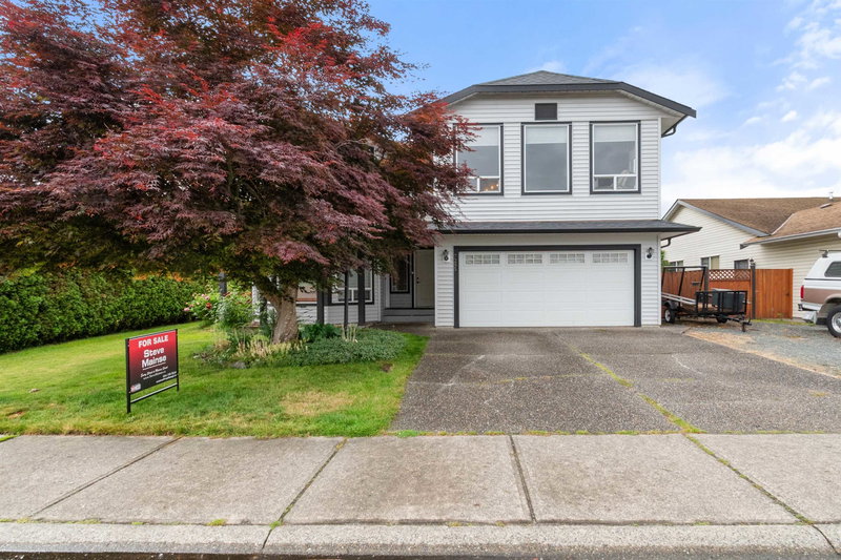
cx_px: 420
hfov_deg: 100.4
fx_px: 350
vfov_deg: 77.3
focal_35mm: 15
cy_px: 280
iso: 250
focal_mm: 10
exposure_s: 1/160
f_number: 9
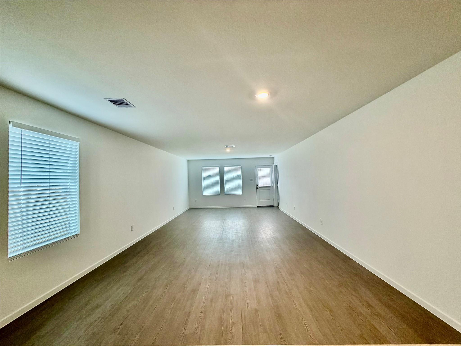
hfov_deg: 102.1
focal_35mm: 14
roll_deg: +1.7
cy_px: 173
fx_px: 186
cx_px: 230
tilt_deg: +1.8
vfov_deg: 85.7
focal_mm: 2.22
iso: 200
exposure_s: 1/121
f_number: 2.2
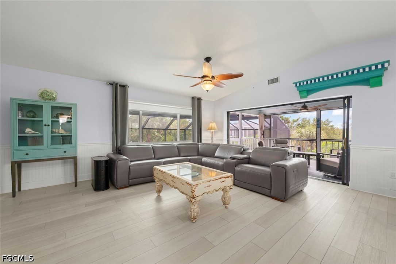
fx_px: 154
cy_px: 132
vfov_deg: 81.2
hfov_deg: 104.2
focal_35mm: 14
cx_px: 198
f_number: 11
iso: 400
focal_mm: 14
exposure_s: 1/4
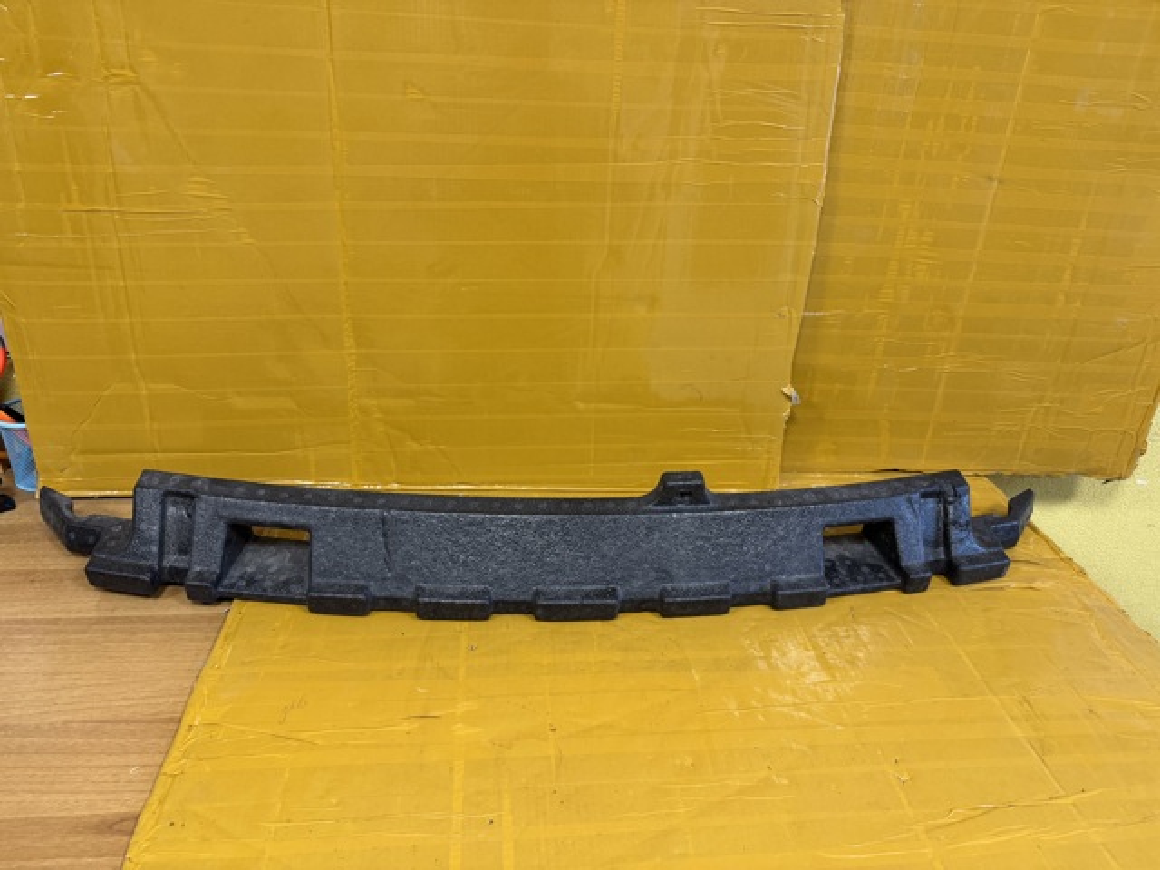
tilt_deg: -28.4
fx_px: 804
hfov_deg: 71.6
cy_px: 435
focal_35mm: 24
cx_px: 580
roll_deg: -4.0
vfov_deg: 56.8
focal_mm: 6.76
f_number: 1.78
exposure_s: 1/60
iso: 200
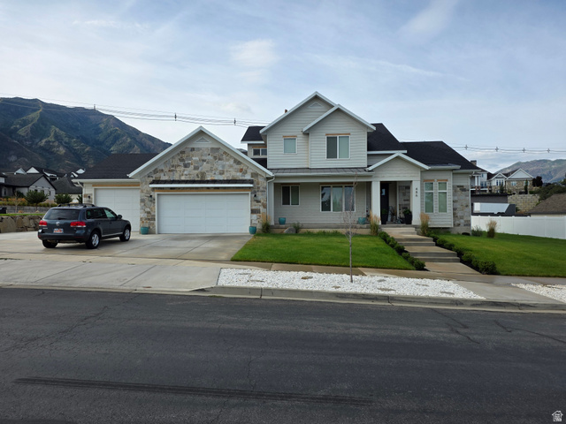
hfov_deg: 73.9
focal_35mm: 23
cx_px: 283
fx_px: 376
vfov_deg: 58.9
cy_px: 212
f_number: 1.7
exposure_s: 1/4057
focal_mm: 6.25
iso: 80
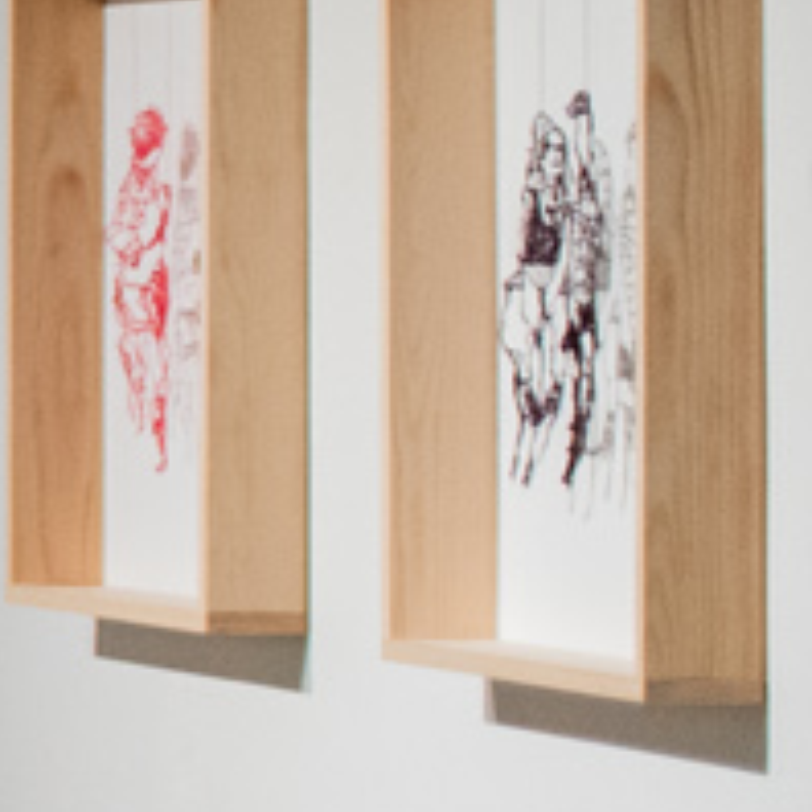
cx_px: -3113
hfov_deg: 4.8
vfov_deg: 5.7
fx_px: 8147
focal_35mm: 307
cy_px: 162
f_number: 1.4
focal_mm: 35
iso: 400
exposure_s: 1/500
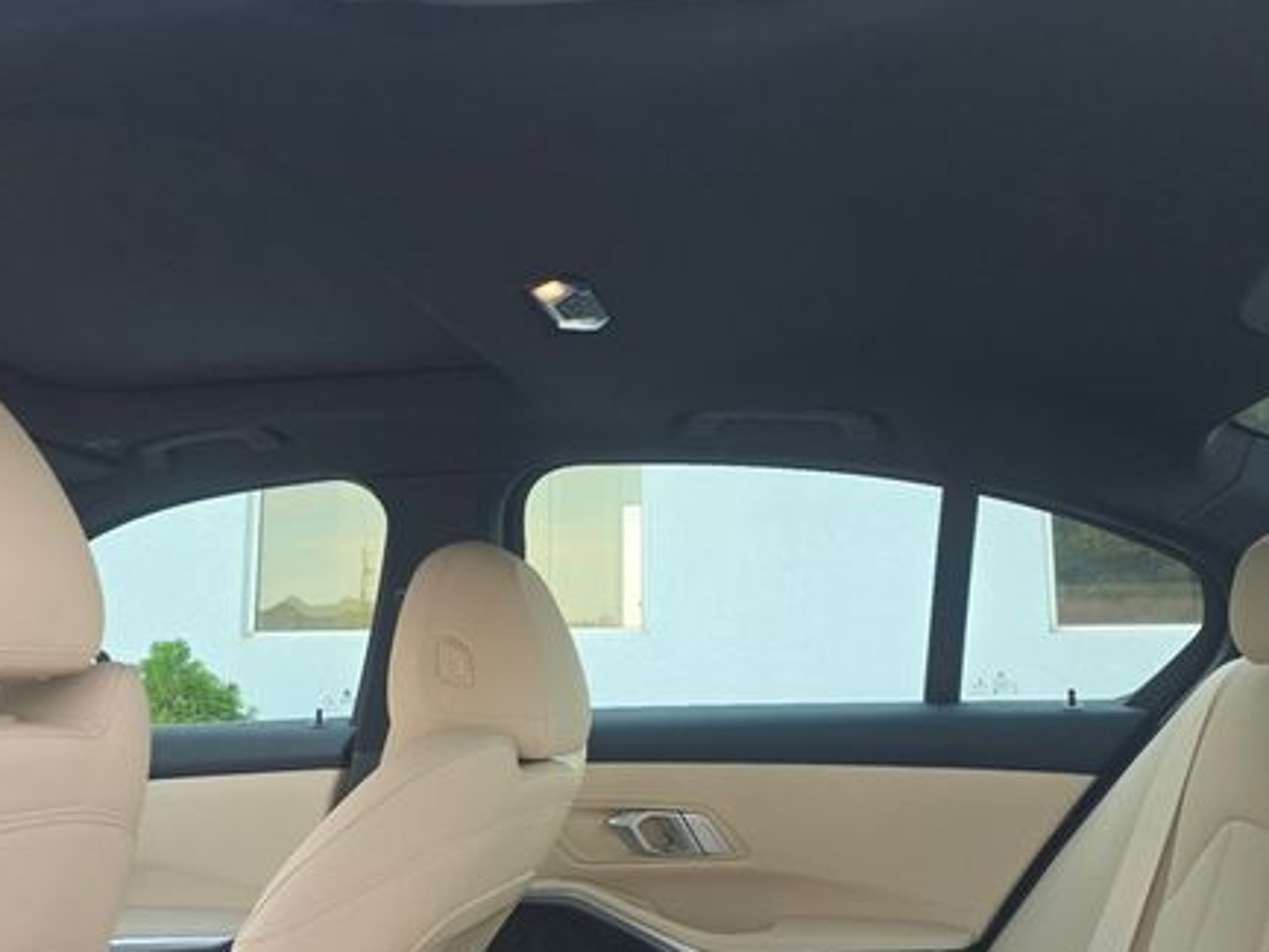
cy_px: 501
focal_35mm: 34
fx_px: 1247
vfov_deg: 41.8
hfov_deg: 53.9
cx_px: 595
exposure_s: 1/180
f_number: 1.7
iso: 64
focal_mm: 6.3
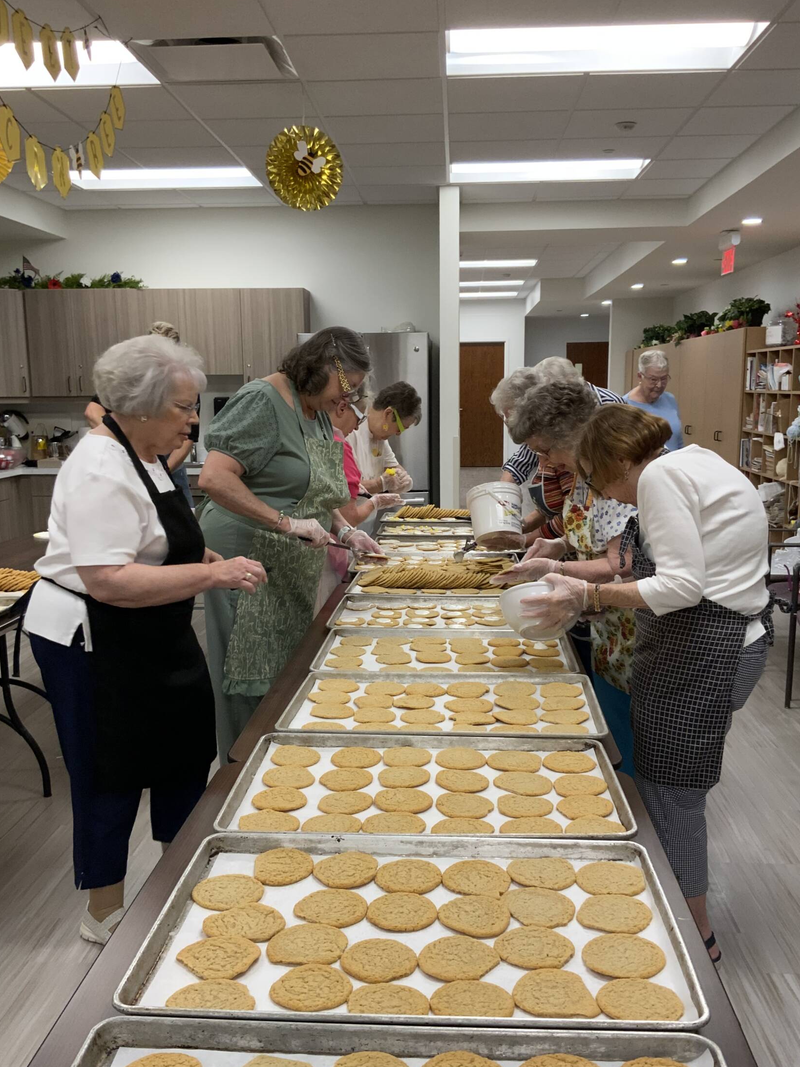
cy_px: 579
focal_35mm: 34
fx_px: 1048
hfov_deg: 41.8
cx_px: 401
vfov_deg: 53.9
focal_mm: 3
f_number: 1.8
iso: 64
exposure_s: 1/60
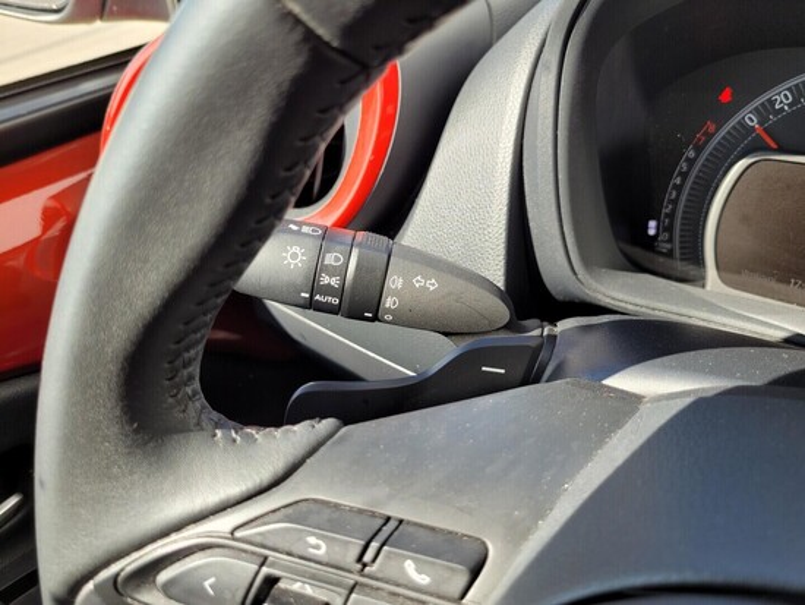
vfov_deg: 53.1
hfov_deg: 67.3
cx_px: 402
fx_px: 605
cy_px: 302
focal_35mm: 26
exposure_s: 1/208
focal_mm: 5.4
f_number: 1.8
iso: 40
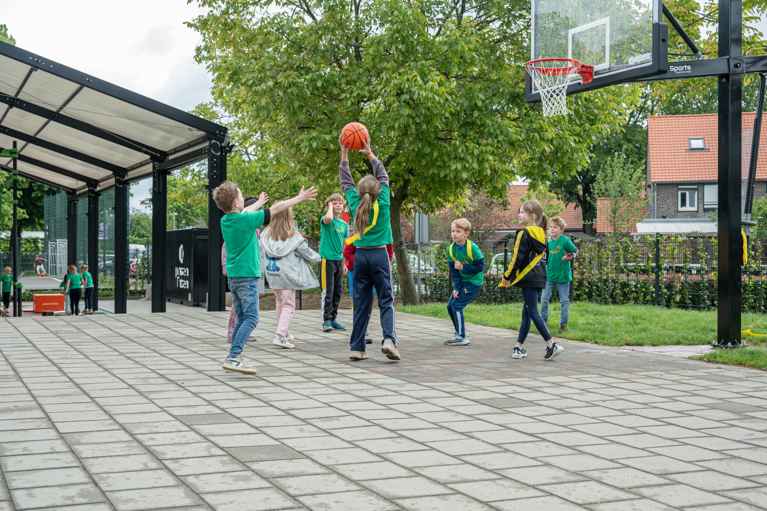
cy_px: 256
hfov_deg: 44.5
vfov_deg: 30.5
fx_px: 937
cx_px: 384
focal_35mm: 44
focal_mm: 44
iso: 100
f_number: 5
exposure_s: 1/160
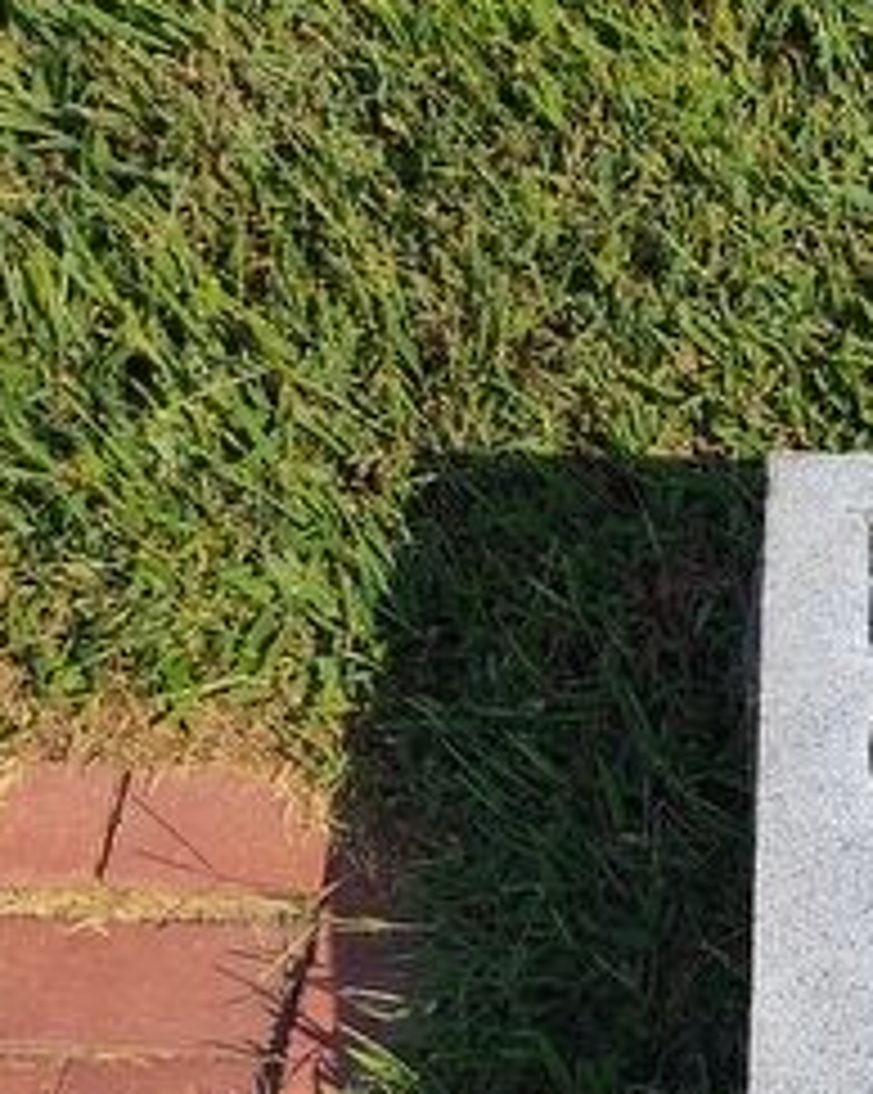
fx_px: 2393
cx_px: 1692
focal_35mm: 74
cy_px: 1216
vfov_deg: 24.0
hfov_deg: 16.4
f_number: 1.8
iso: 100
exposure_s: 1/899
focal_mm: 5.56
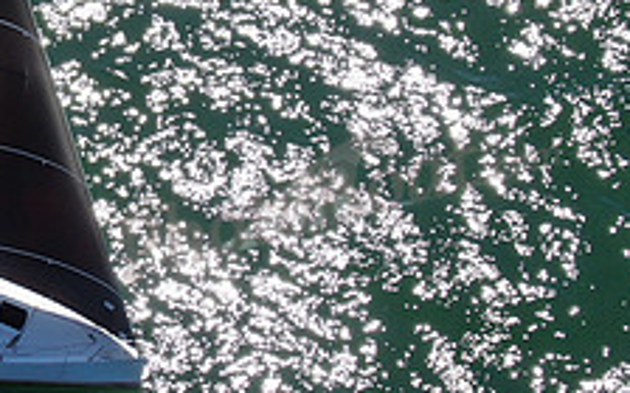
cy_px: 80
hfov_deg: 15.8
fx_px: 2215
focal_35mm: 129
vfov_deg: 10.1
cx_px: -45
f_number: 3.8
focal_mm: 8.42
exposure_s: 1/640
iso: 100
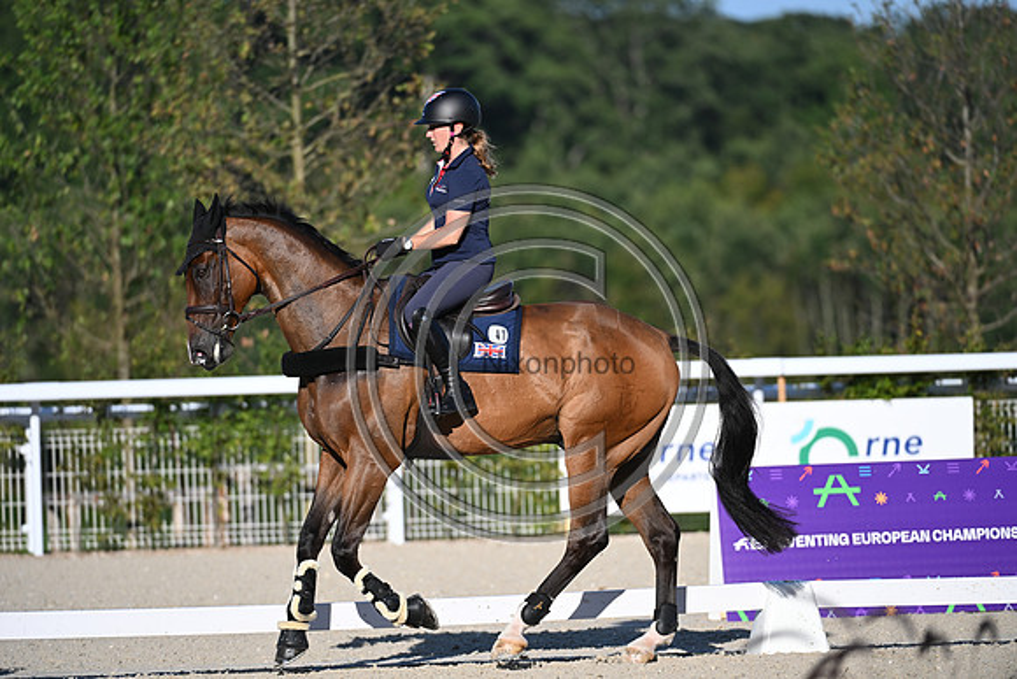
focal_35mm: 330
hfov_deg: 6.2
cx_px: 508
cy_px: 340
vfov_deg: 4.2
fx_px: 9324
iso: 250
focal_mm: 330
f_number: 4.5
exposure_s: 1/1600
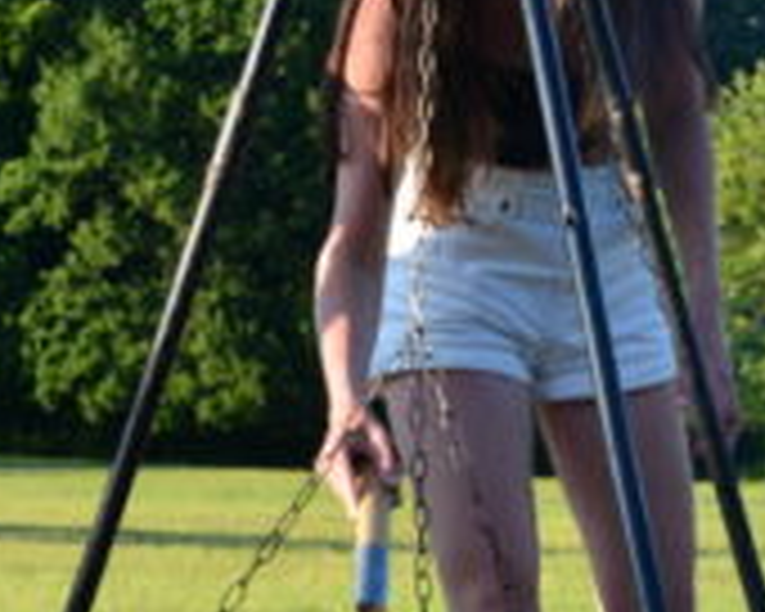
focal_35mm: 207
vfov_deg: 7.5
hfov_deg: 9.3
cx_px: 477
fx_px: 4687
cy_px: 250
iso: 200
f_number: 11
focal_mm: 50
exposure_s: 1/100
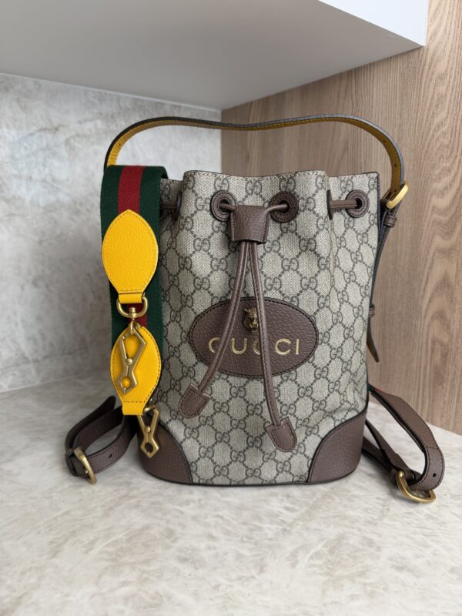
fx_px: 427
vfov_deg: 71.6
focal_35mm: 24
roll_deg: -0.3
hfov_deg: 56.8
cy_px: 308
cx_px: 231
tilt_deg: -11.7
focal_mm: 6.76
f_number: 1.78
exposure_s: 1/120
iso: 80
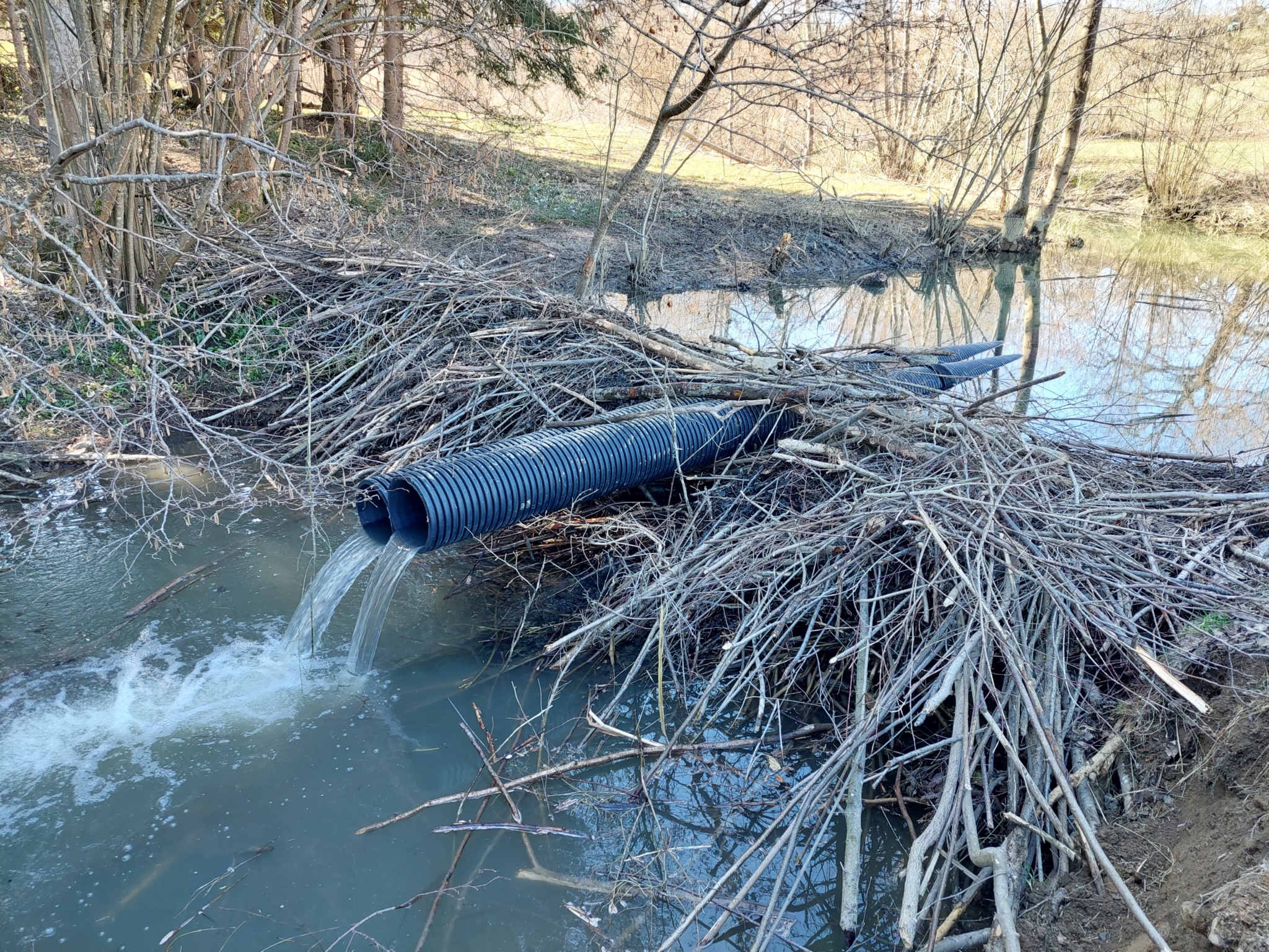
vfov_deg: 56.8
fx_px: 880
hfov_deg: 71.6
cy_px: 476
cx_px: 634
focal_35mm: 24
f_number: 1.8
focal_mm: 5.23
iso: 64
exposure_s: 1/100
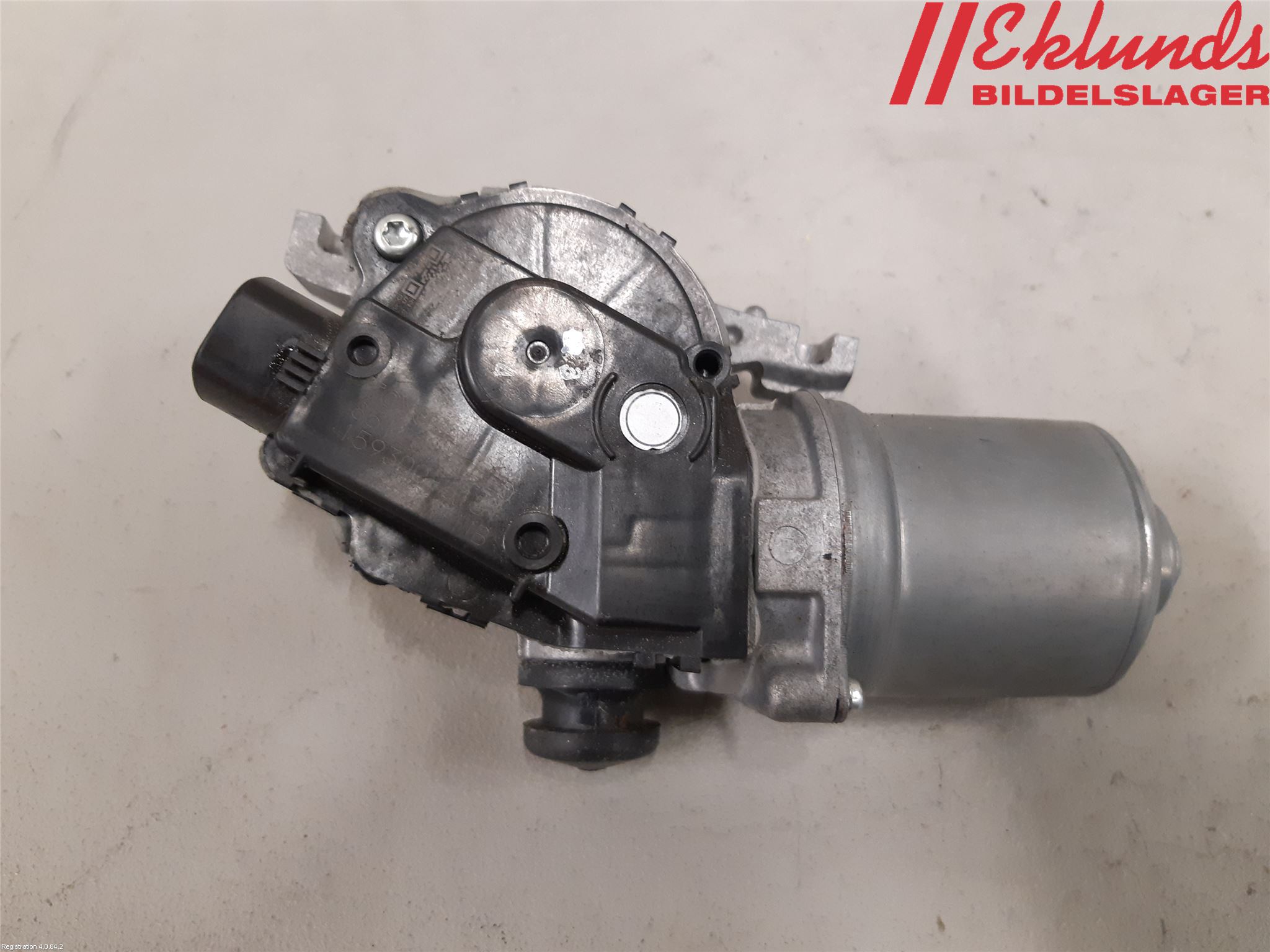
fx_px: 954
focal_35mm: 26
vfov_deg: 53.1
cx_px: 635
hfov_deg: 67.3
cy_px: 476
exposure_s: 1/50
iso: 250
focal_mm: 3.93
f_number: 1.7
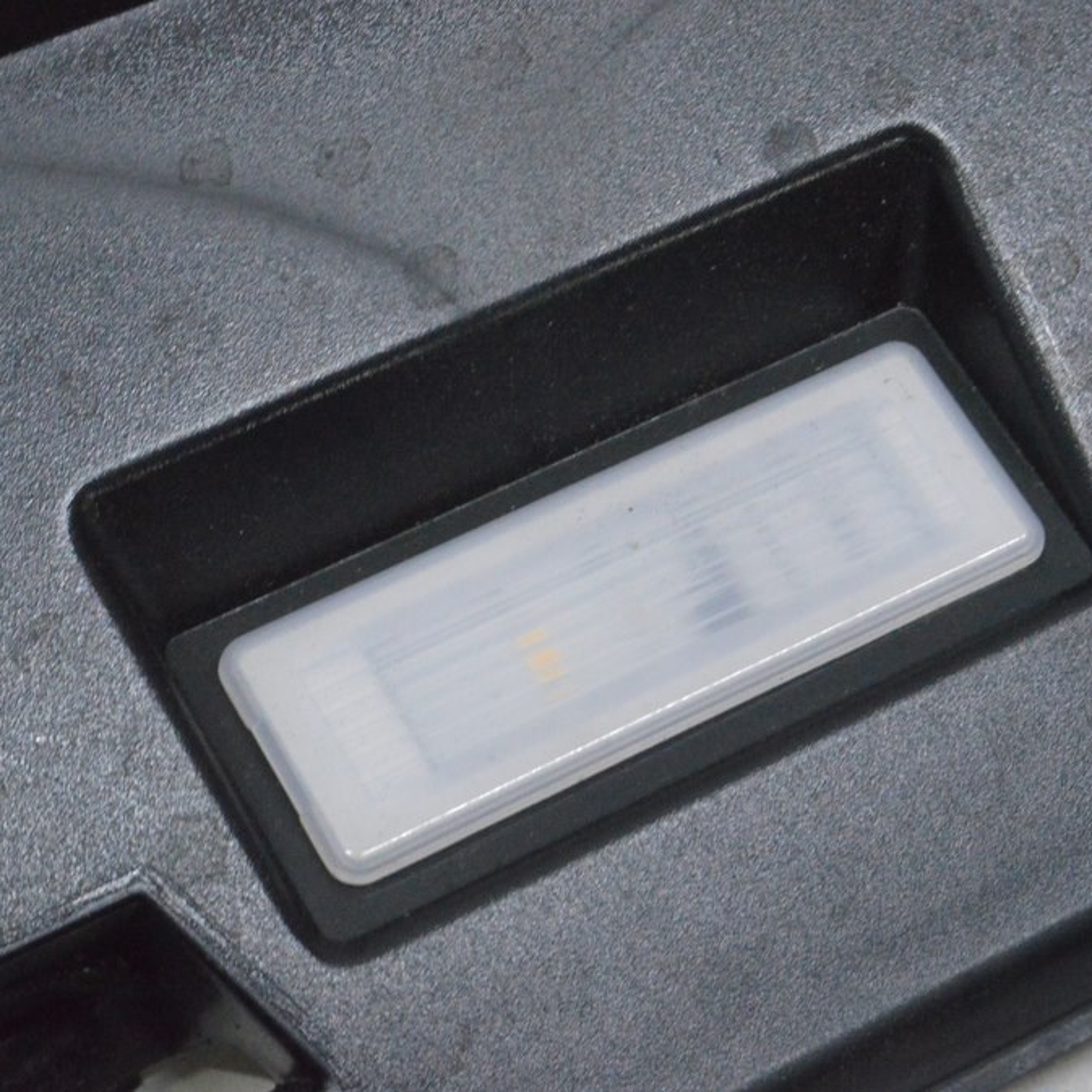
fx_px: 3806
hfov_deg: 16.3
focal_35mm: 107
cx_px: 597
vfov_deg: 16.3
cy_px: 549
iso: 6400
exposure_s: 1/20
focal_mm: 55
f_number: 20
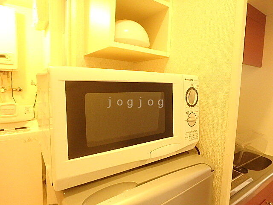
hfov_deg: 79.0
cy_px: 102
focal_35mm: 21
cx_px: 136
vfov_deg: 63.4
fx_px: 166
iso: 800
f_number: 3.5
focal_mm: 3.7
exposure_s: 1/15
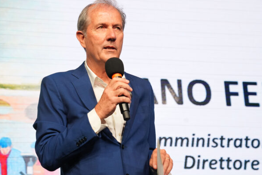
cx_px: 113
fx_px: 597
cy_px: 89
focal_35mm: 82
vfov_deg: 16.7
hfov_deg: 24.7
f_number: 5
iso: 3200
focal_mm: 70
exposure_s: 1/250
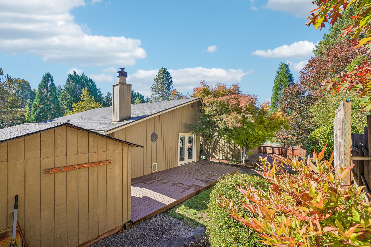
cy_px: 124
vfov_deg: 73.7
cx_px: 186
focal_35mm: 16
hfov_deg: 96.7
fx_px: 165
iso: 400
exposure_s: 1/400
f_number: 8
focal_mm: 16
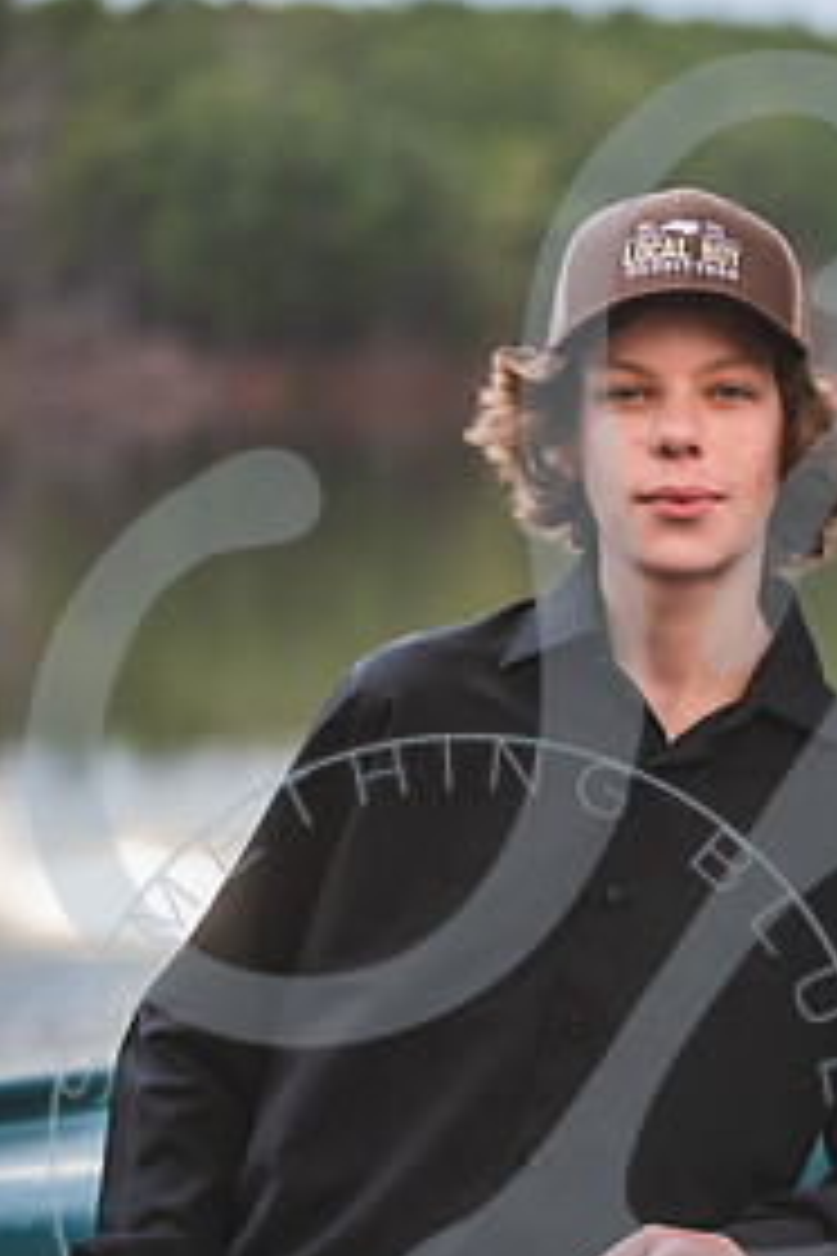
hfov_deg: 9.0
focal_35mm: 153
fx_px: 5335
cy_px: 810
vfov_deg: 13.4
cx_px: 670
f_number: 2.8
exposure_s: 1/400
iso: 400
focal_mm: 95
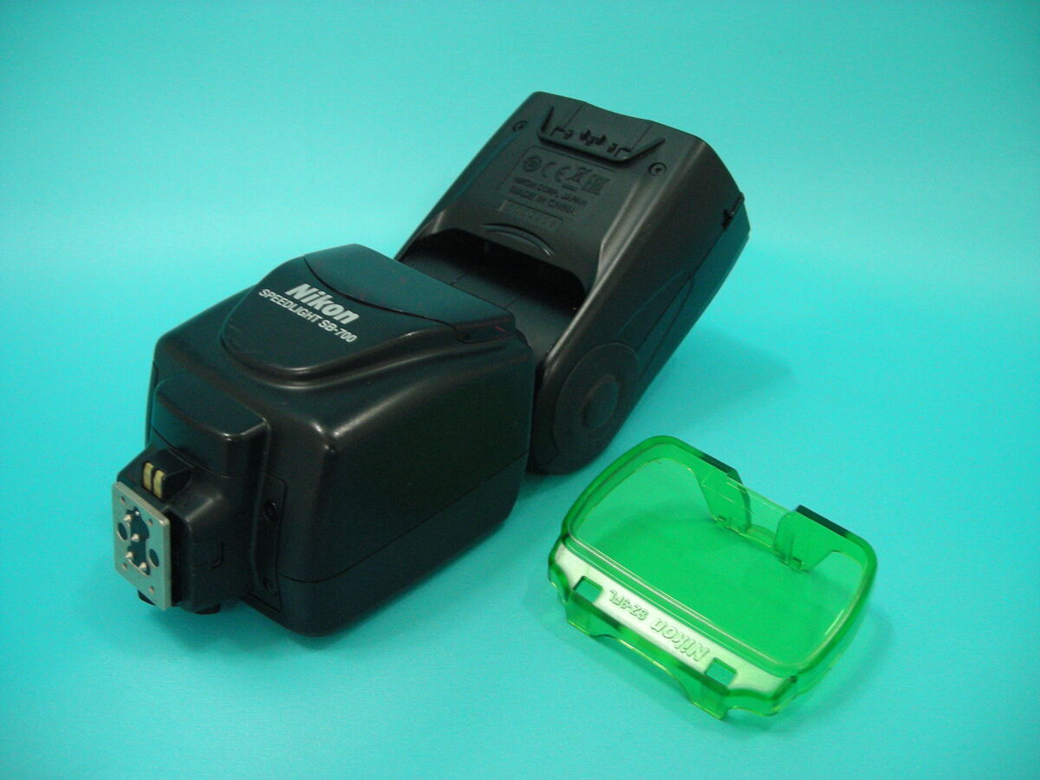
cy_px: 390
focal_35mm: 38
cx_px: 520
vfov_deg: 37.7
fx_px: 1142
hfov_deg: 49.0
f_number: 3.2
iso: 200
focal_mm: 6.3
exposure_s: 1/19.2
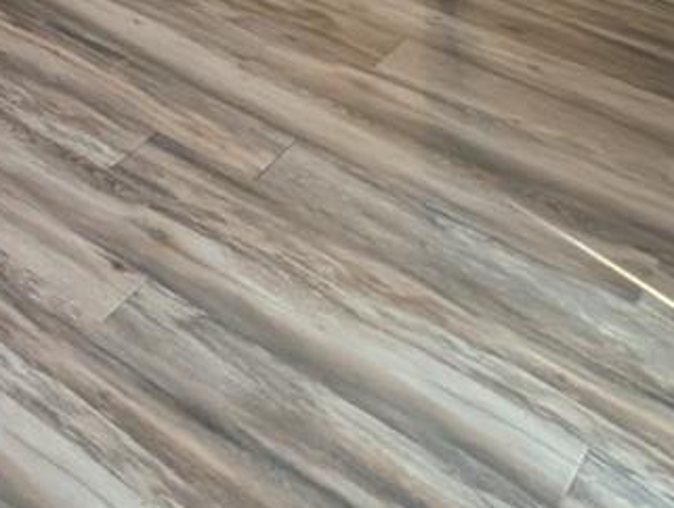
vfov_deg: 17.6
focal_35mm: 56
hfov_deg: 21.8
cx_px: -535
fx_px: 1092
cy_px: -532
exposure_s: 1/60
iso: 108
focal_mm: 2.02
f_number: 1.7
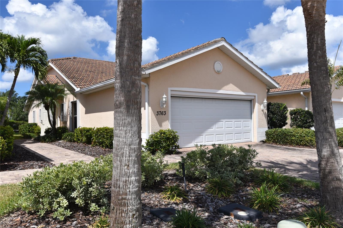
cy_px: 114
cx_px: 172
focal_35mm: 30
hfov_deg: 61.9
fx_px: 286
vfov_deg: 43.6
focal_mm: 30
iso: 200
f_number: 11
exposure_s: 1/500
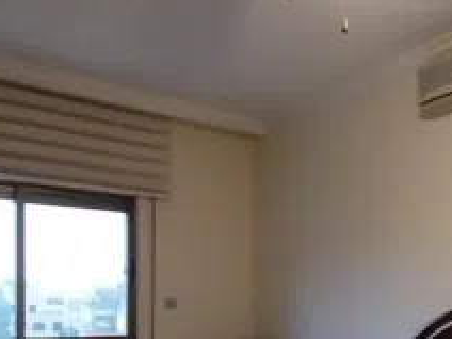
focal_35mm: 43
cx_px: 309
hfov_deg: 43.1
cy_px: 302
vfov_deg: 32.1
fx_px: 561
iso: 202
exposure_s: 1/50
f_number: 2.2
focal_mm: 1.3
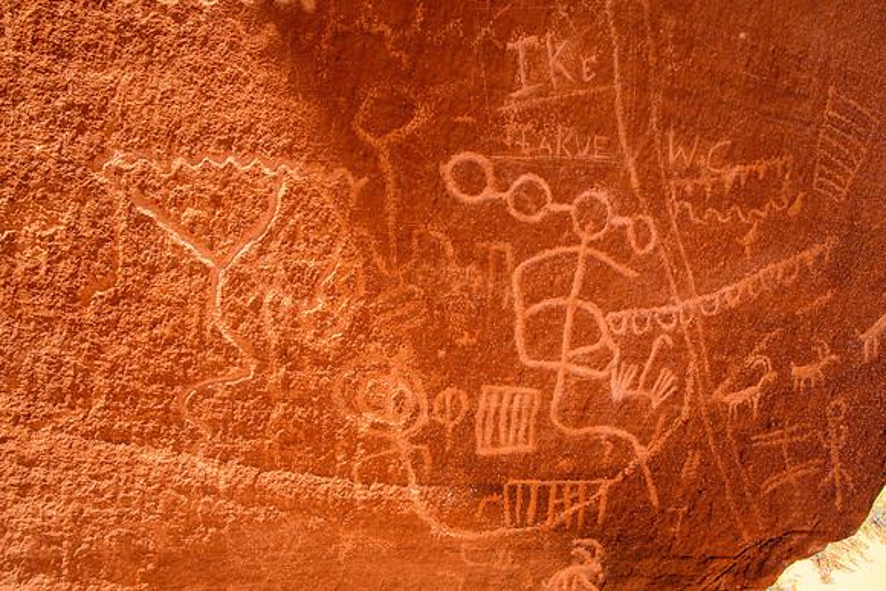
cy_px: 296
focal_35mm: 27
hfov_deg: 67.4
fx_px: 665
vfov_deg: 48.0
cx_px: 443
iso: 400
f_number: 11
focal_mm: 18
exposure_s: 1/40
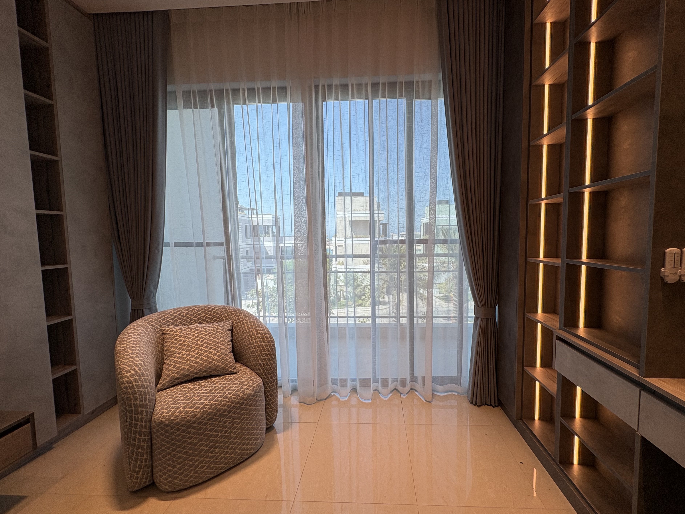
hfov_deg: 98.1
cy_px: 256
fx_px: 297
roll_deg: +1.0
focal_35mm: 15
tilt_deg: -4.0
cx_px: 361
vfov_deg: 81.7
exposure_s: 1/240
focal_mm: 2.22
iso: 40
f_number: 2.2
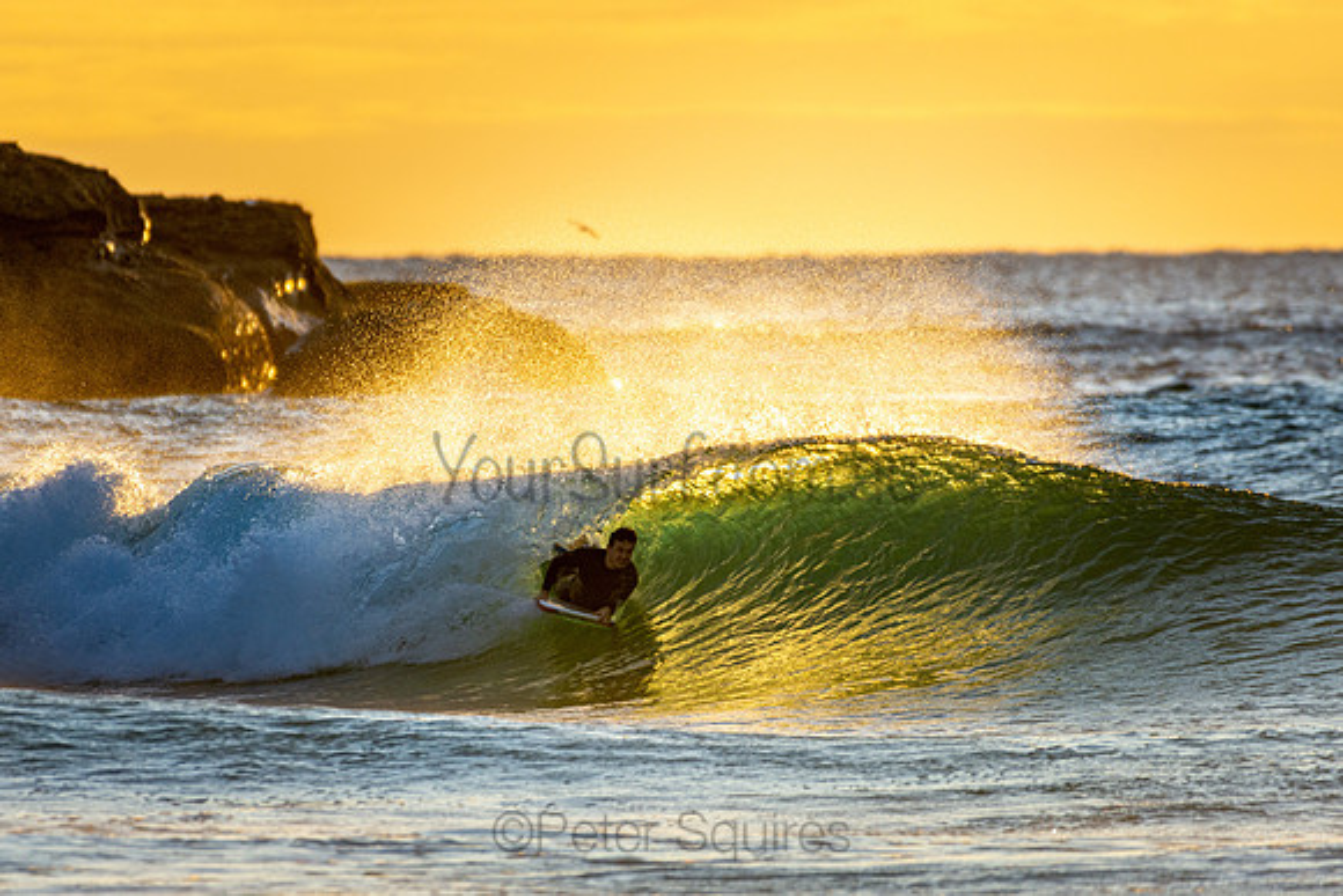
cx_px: 672
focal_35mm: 773
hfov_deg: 2.7
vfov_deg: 1.8
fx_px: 28829
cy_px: 448
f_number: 5.6
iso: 250
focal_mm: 500
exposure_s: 1/1000
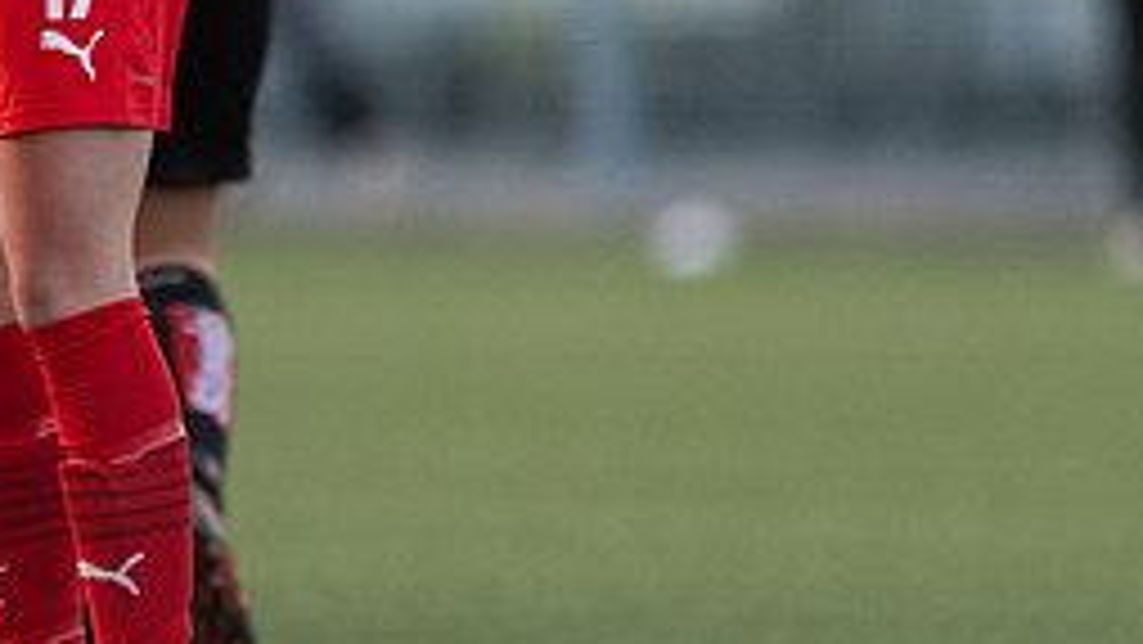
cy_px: -196
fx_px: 32588
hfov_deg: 2.0
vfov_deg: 1.1
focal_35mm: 1075
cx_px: -112
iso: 1800
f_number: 3.2
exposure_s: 1/800
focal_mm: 300
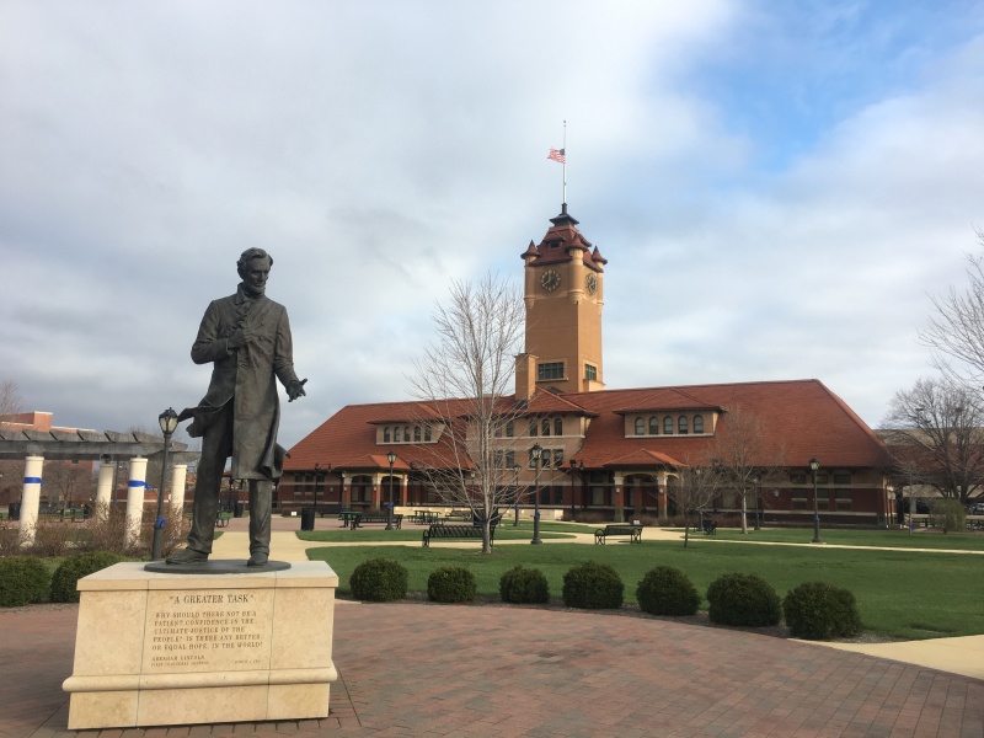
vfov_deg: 48.2
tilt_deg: +9.5
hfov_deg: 61.7
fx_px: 824
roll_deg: -0.6
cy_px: 369
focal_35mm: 29
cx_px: 492
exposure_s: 1/484
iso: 25
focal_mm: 4.15
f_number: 2.2
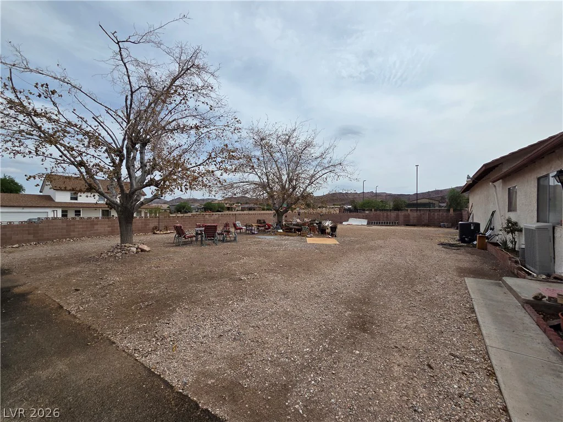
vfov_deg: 89.9
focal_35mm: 13
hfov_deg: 106.2
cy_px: 211
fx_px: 211
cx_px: 282
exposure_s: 1/4385
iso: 50
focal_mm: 2.2
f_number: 2.2
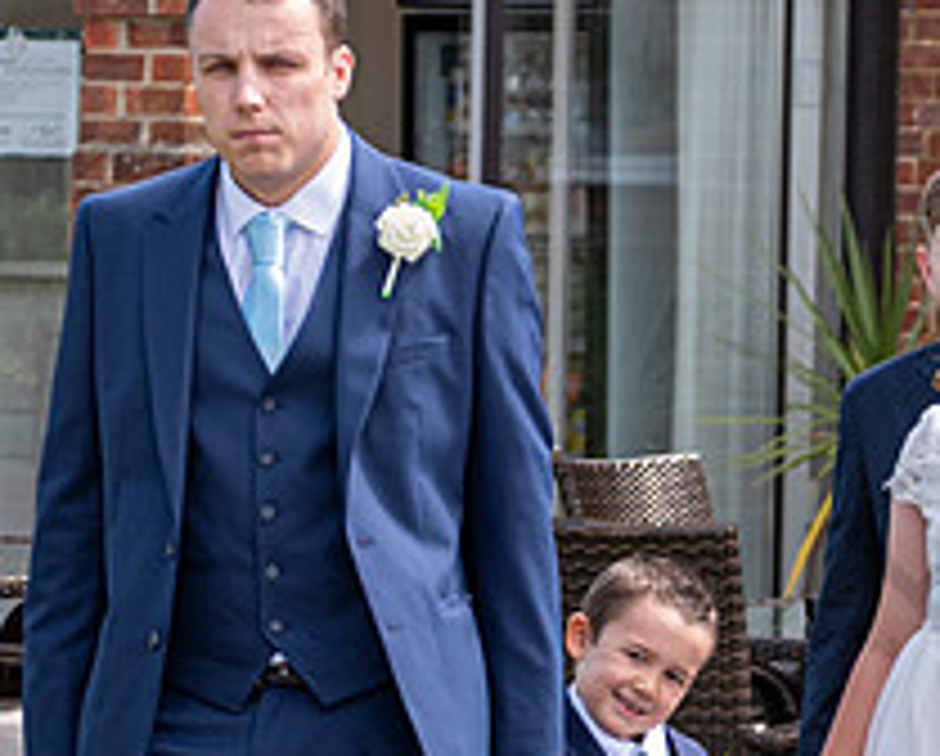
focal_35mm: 357
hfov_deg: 5.4
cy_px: 299
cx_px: 1440
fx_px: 9950
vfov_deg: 4.3
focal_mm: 80.4
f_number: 3.2
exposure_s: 1/640
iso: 200
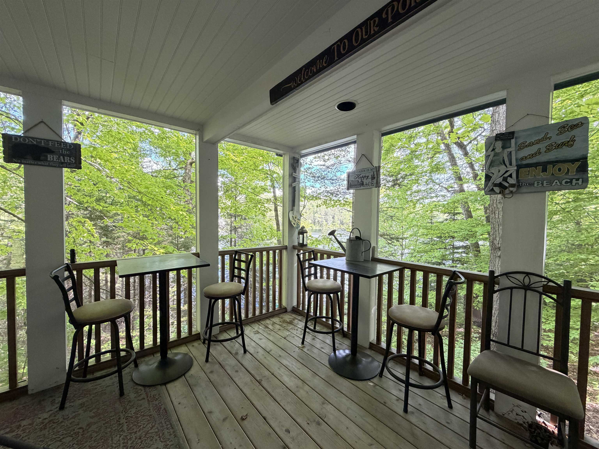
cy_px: 224
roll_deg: +0.1
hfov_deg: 102.1
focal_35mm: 14
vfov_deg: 85.7
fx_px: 242
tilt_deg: -0.8
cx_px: 300
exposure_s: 1/109
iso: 320
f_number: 2.2
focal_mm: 2.22
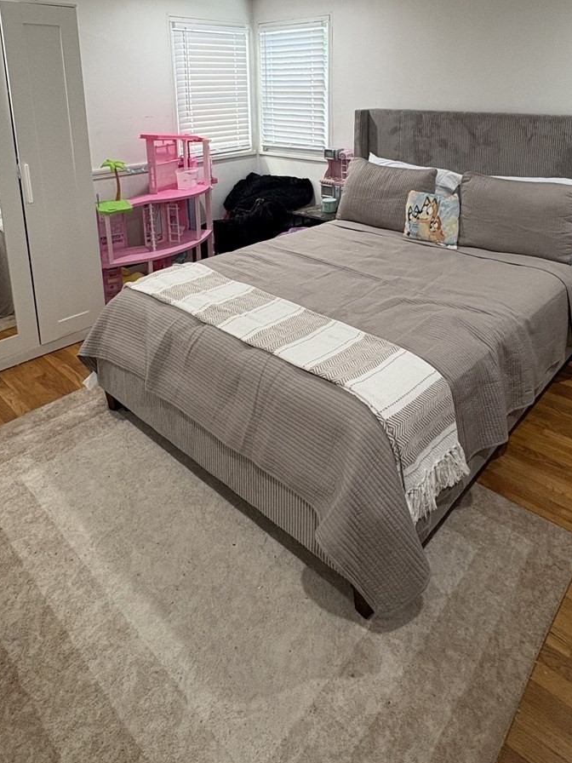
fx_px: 529
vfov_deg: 67.0
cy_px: 190
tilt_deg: -10.6
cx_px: 307
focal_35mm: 24
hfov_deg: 56.8
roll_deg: +0.4
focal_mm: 2.22
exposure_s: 1/60
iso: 200
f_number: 2.2
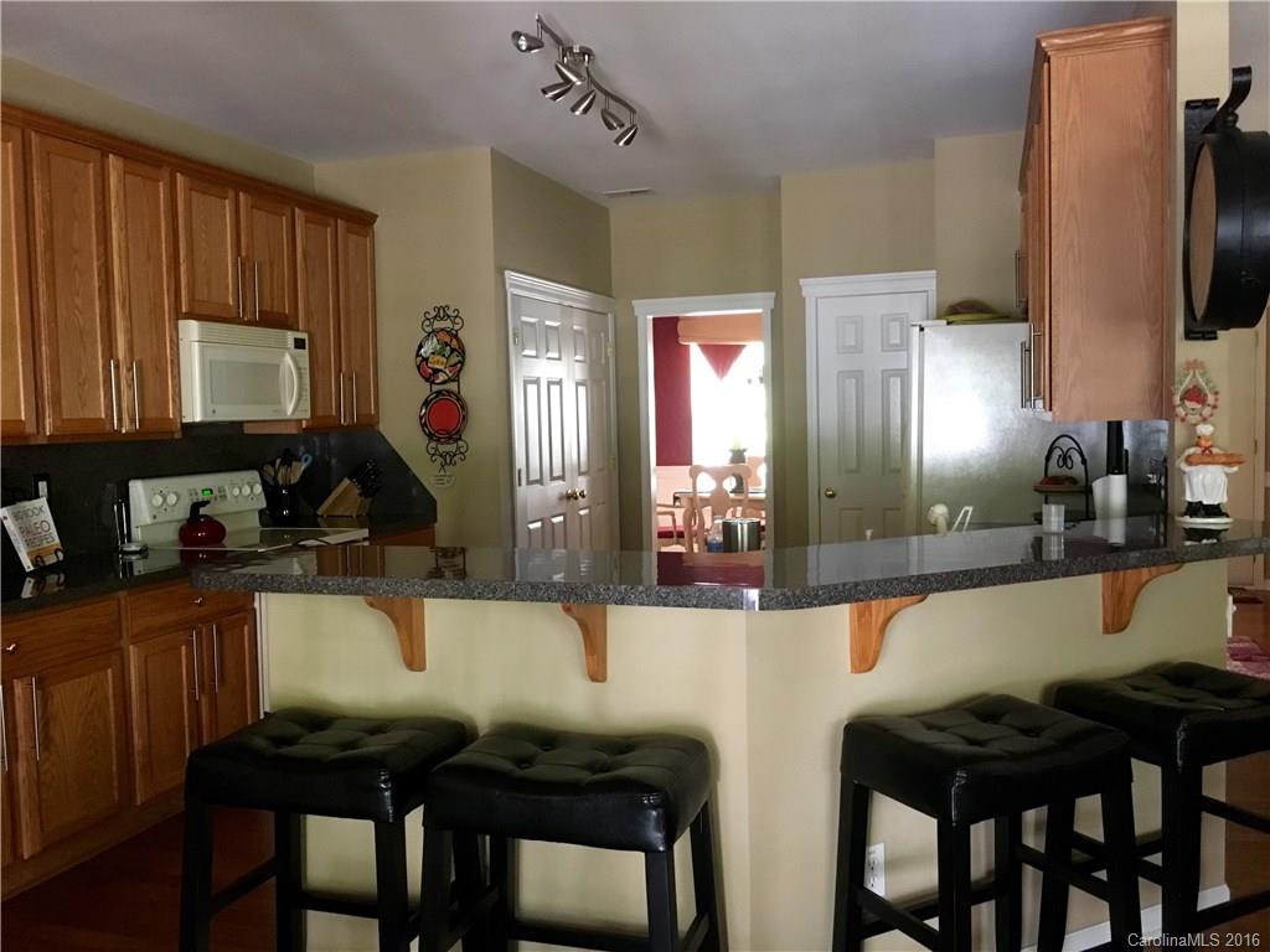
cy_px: 476
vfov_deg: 48.2
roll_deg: +1.4
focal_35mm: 29
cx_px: 635
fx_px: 1064
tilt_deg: -2.5
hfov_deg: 61.7
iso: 250
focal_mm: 4.15
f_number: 2.2
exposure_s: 1/15
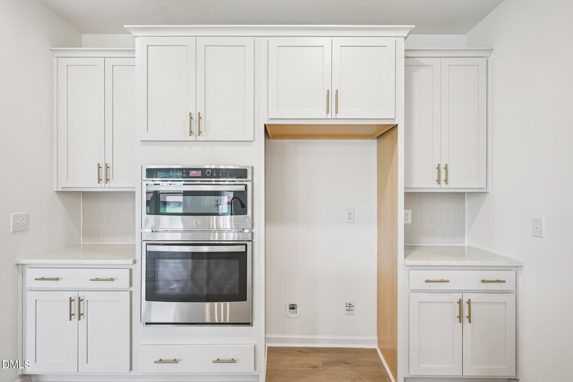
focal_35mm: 18
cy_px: 191
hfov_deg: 88.4
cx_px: 286
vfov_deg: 65.9
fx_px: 294
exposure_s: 1/20
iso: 400
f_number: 8
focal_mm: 18.5
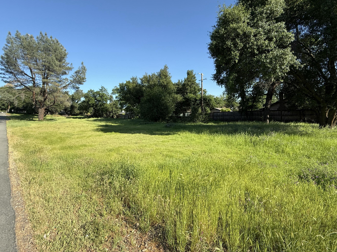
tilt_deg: +1.5
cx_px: 172
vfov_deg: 77.8
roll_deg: +0.8
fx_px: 156
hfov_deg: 94.5
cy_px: 112
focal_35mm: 16
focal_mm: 2.22
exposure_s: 1/1017
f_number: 2.2
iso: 50
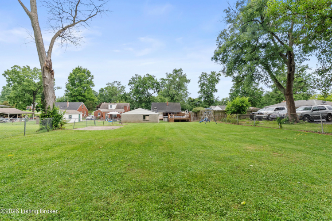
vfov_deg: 73.8
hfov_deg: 96.7
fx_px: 148
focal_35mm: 16
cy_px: 110
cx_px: 166
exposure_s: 1/100
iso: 400
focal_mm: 16
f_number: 11
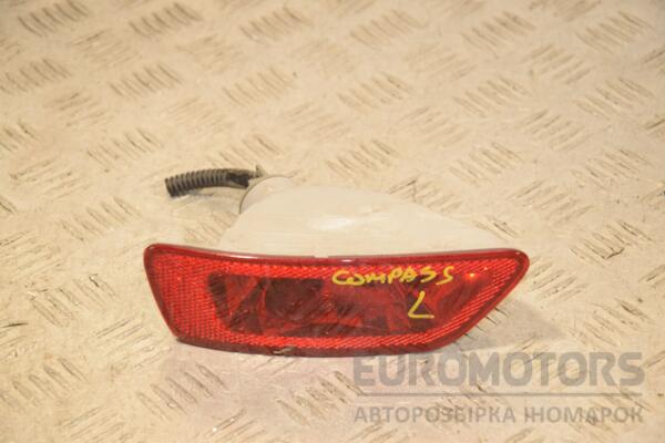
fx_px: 2078
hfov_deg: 18.2
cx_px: 332
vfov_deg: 12.2
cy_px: 222
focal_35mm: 112
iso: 800
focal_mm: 75
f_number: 7.1
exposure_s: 1/200
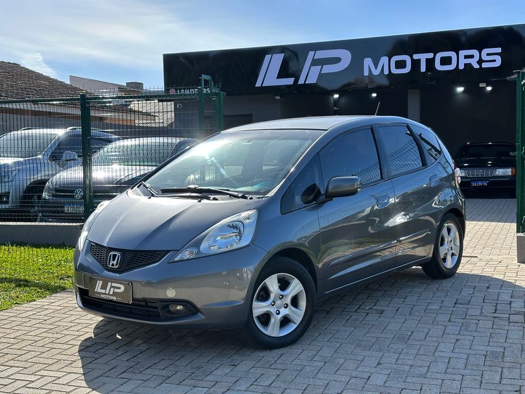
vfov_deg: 30.3
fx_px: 728
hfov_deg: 39.6
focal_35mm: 48
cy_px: 197
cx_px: 262
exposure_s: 1/1992
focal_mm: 6.86
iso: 64
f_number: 1.78
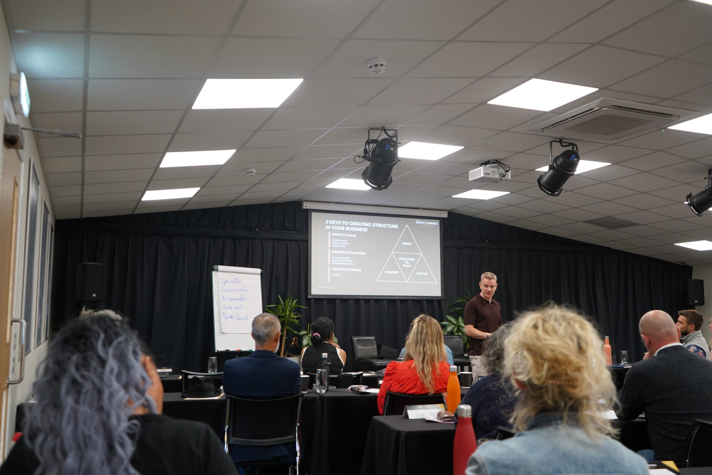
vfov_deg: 40.0
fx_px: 653
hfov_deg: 57.2
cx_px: 356
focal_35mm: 33
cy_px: 238
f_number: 4
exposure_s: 1/160
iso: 1250
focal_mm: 33
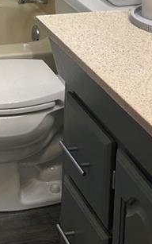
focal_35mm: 97
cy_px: -51
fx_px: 643
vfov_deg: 20.1
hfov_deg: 13.0
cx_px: -46
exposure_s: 1/155
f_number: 1.5
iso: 40
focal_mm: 5.7
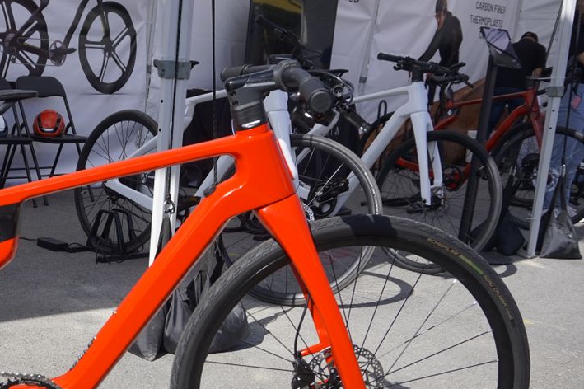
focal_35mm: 57
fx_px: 923
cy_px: 317
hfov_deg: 33.5
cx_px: 71
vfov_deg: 23.4
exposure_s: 1/500
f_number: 5.6
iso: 100
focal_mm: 21
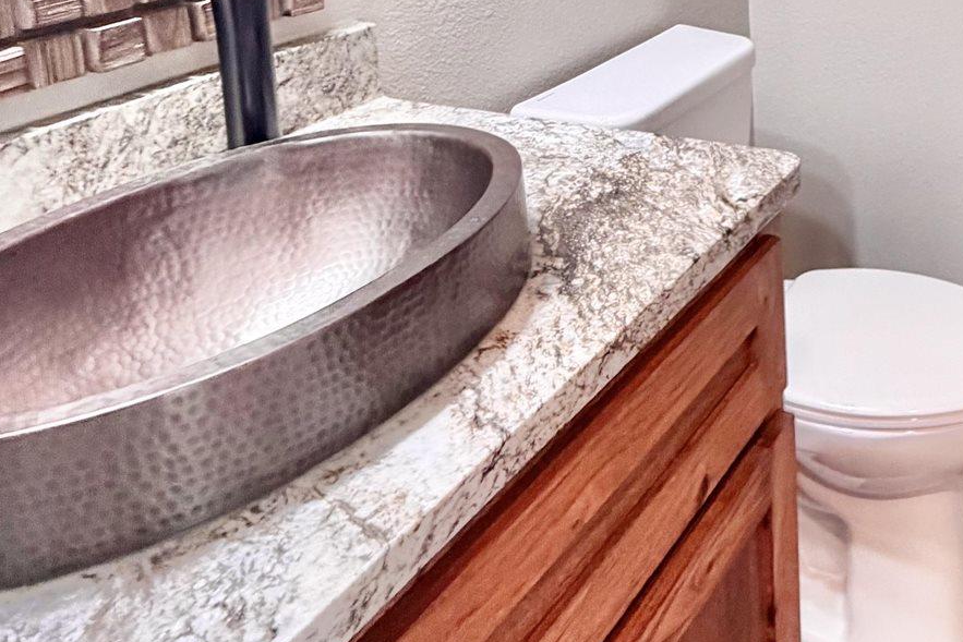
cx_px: 872
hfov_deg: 45.7
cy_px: -114
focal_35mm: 38
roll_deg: +2.2
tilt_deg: -7.1
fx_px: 1017
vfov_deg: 30.2
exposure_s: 1/60
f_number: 2.2
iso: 320
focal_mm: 2.22
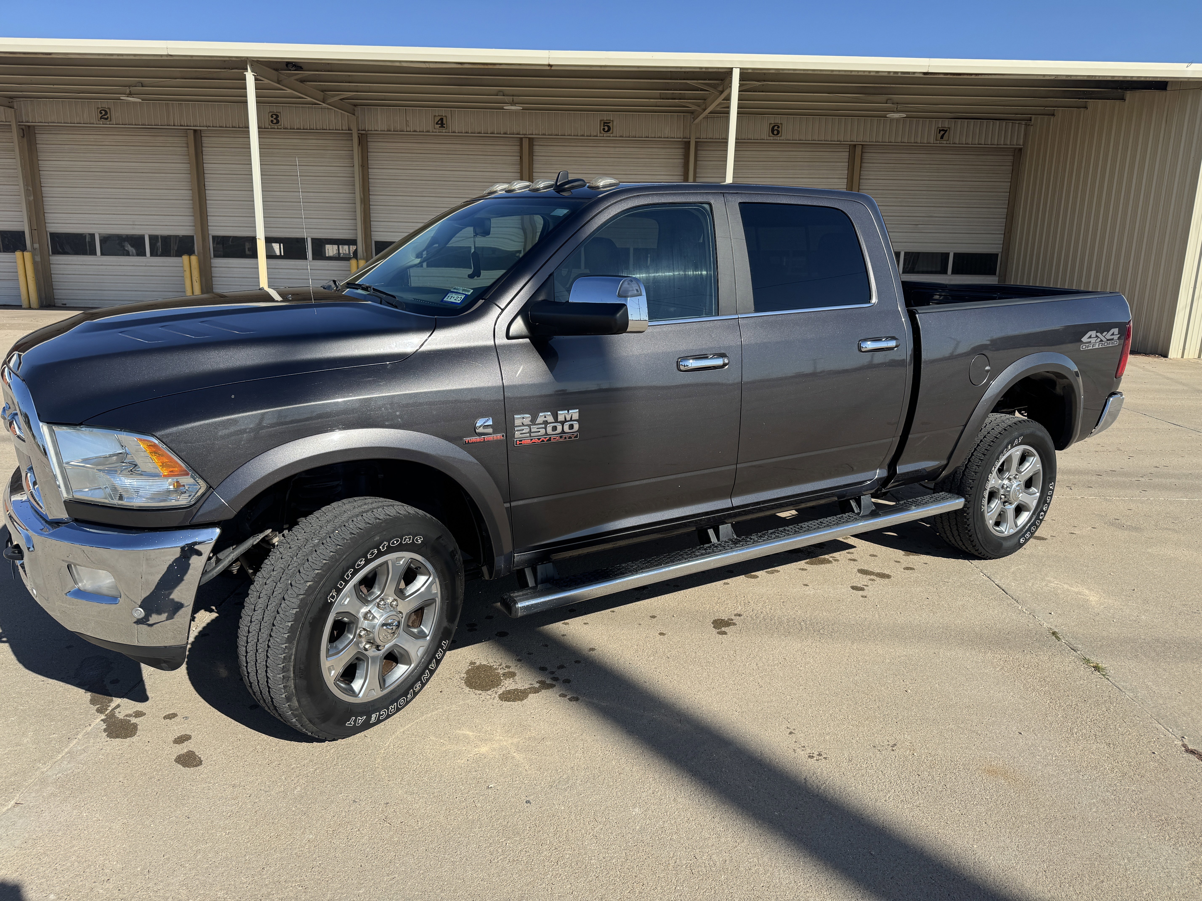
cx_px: 601
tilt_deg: -14.6
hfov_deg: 71.6
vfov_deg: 56.8
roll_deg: -1.5
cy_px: 450
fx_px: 833
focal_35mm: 24
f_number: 1.78
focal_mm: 6.76
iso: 80
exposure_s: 1/3597
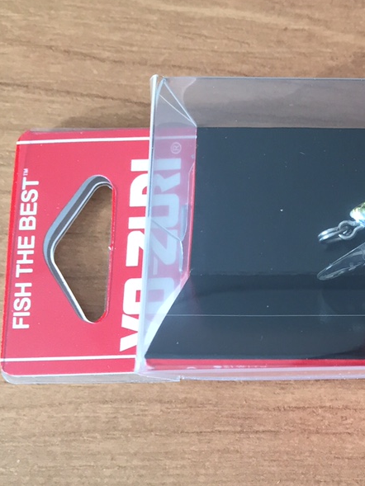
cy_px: 219
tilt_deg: -75.8
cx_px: 484
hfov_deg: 21.0
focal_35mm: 63
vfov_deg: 30.7
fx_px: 885
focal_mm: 4.15
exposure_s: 1/40
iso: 32
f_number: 2.2
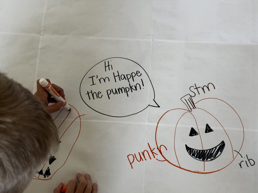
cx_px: 129
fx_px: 358
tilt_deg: -74.5
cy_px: 96
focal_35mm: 48
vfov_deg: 30.3
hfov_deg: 39.7
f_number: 1.78
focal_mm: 6.76
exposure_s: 1/60
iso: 200
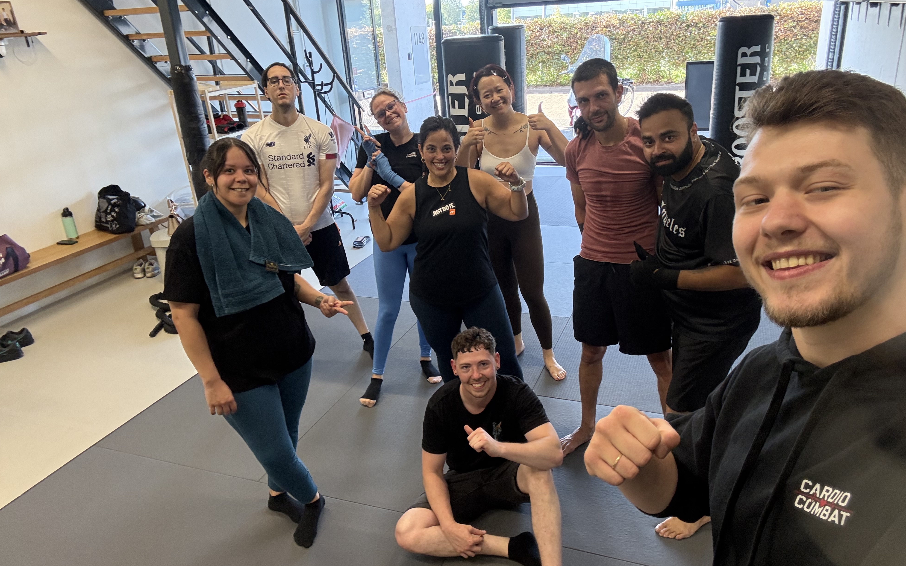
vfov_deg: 49.2
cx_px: 458
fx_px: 617
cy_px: 264
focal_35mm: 25
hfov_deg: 72.5
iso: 125
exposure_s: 1/50
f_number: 1.9
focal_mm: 2.69
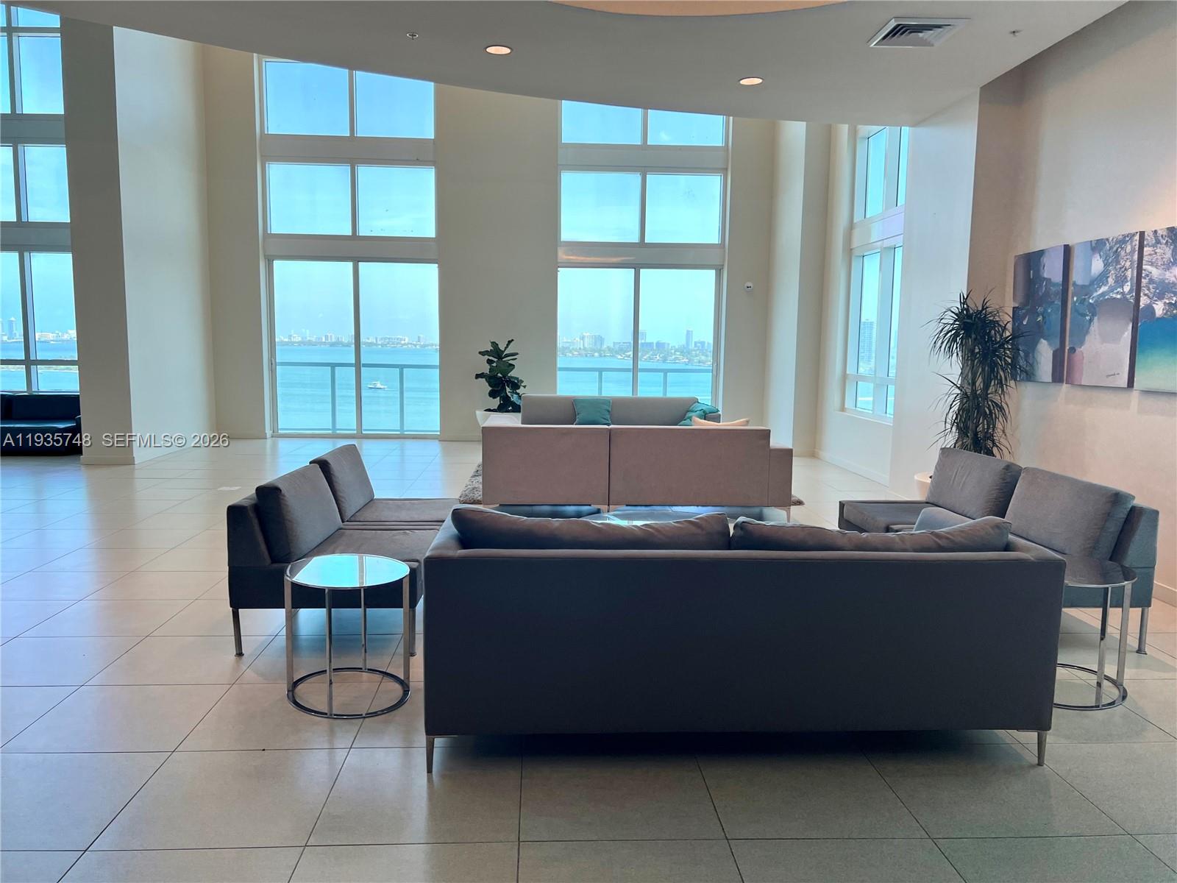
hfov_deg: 67.3
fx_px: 884
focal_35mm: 26
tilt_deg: -6.2
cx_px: 588
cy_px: 442
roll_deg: -0.4
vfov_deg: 53.1
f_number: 1.5
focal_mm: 5.7
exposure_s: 1/126
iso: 32
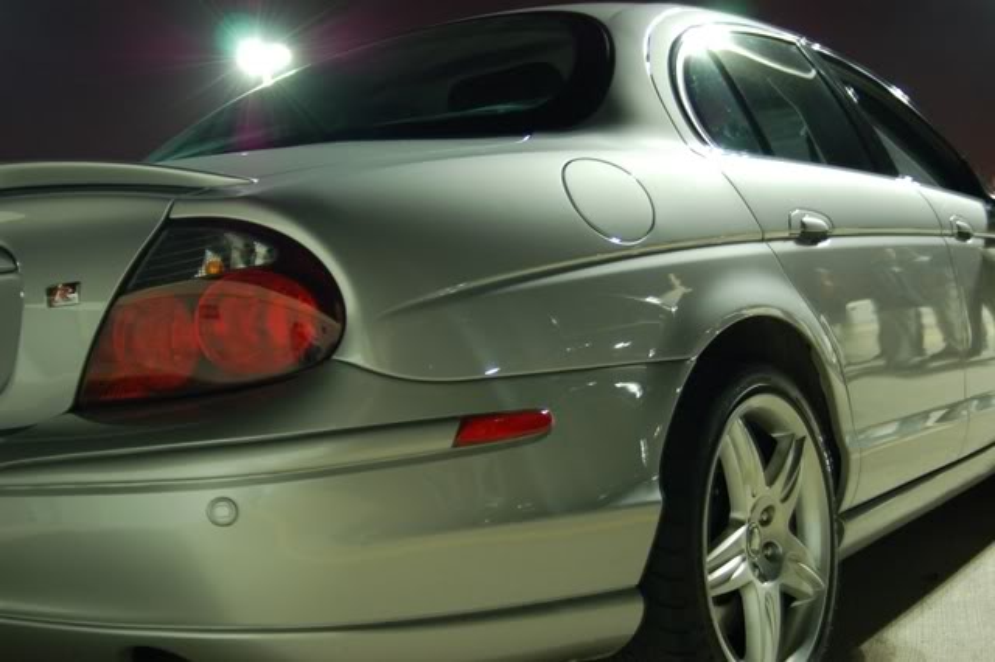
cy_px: 331
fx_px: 1160
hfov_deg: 46.4
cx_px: 498
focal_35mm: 42
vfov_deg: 31.9
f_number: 3.3
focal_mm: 28
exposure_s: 1/1.3
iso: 800
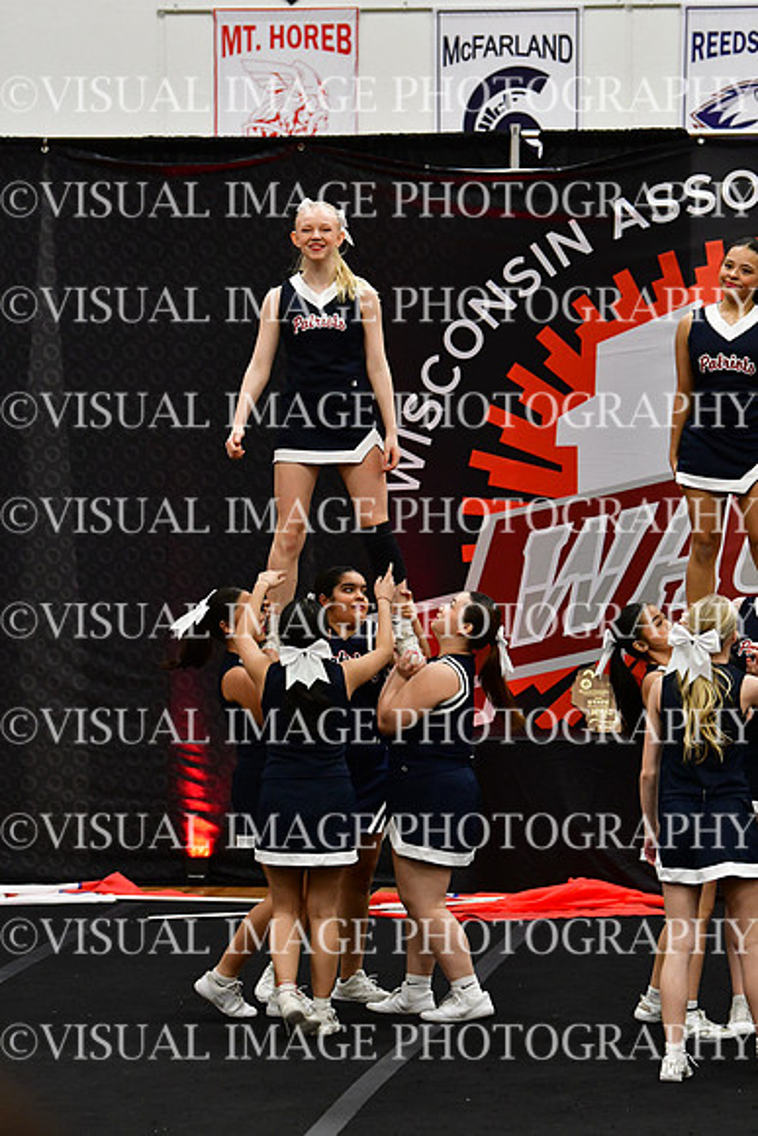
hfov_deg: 7.6
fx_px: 5681
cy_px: 568
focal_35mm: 180
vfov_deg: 11.4
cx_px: 379
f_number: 4
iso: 4000
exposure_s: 1/500
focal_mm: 120
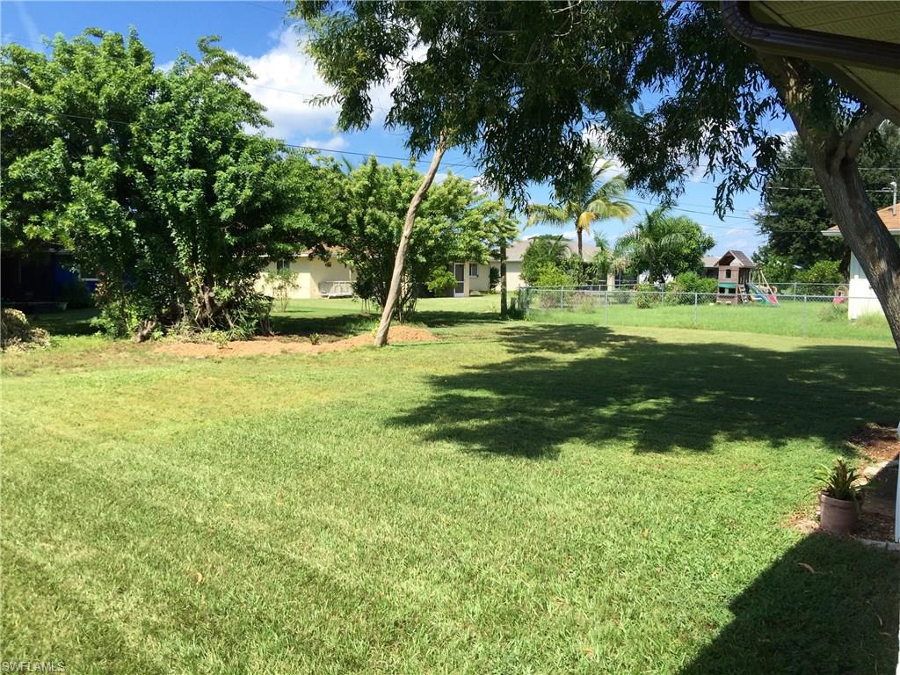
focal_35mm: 29
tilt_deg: -2.7
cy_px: 338
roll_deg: -1.6
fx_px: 754
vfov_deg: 48.2
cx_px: 450
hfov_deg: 61.7
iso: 32
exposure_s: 1/1319
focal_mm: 4.15
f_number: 2.2
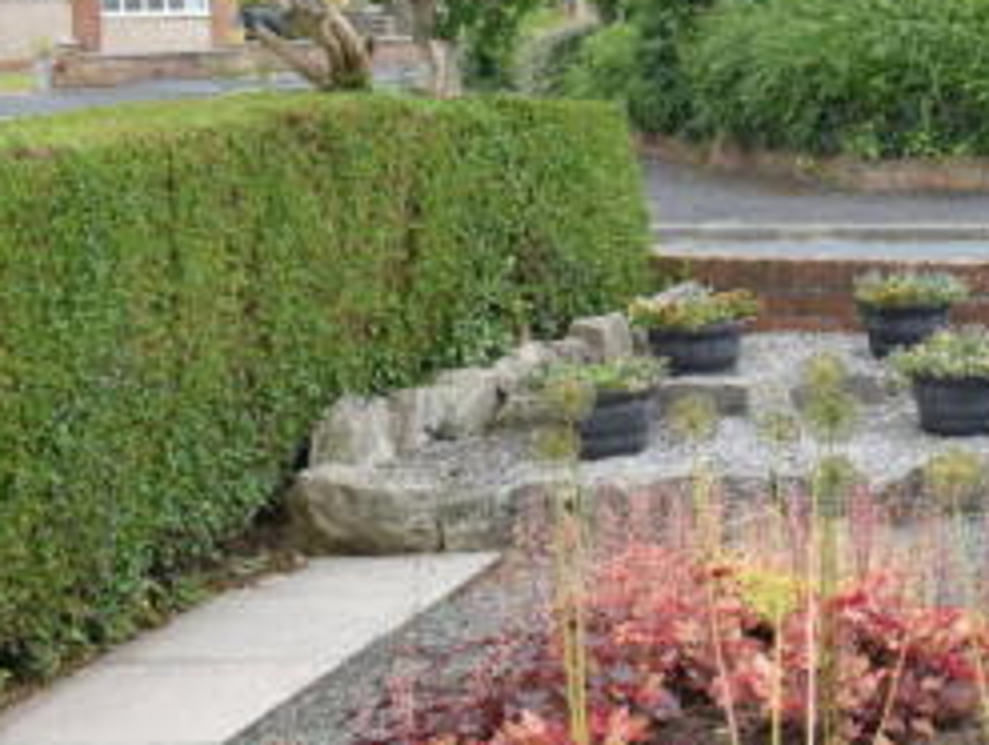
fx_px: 2403
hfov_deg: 21.6
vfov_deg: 17.2
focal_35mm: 84
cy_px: 14
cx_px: 1171
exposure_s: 1/160
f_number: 16
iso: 800
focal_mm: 22
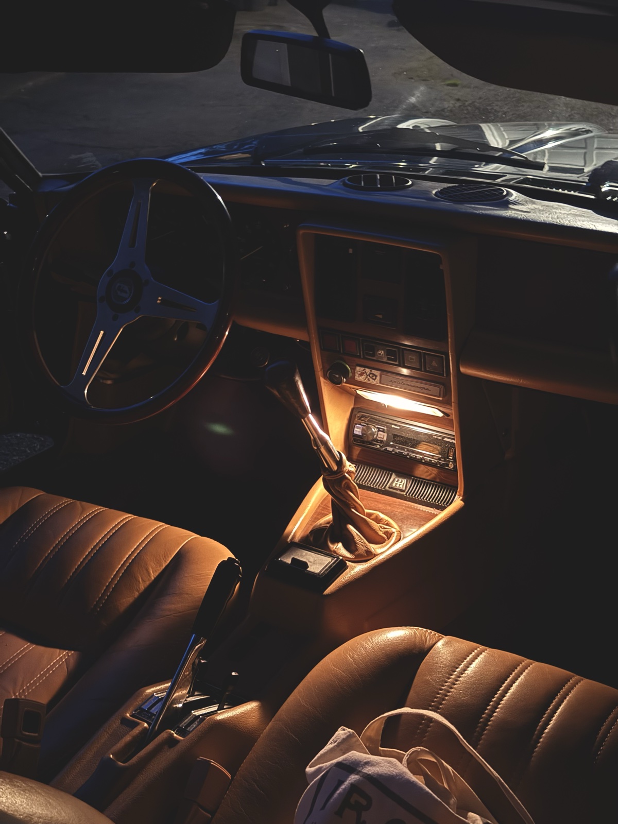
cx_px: 309
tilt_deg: -28.0
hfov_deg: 30.3
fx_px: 1143
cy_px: 412
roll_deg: -1.5
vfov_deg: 39.7
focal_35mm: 48
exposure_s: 1/5
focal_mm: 6.76
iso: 640
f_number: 1.78
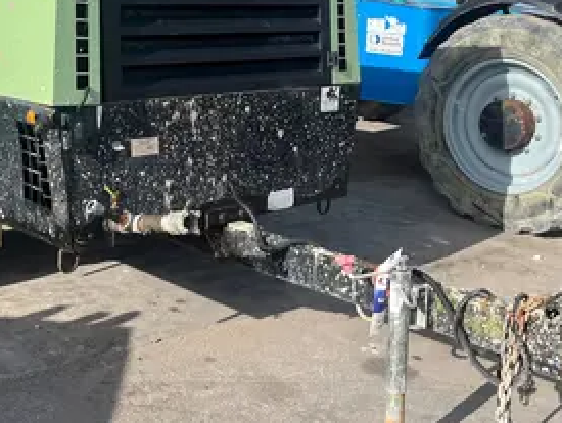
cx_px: 168
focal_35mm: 52
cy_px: 81
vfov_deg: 27.5
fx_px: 845
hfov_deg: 36.2
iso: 50
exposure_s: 1/2463
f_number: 1.6
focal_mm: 5.1
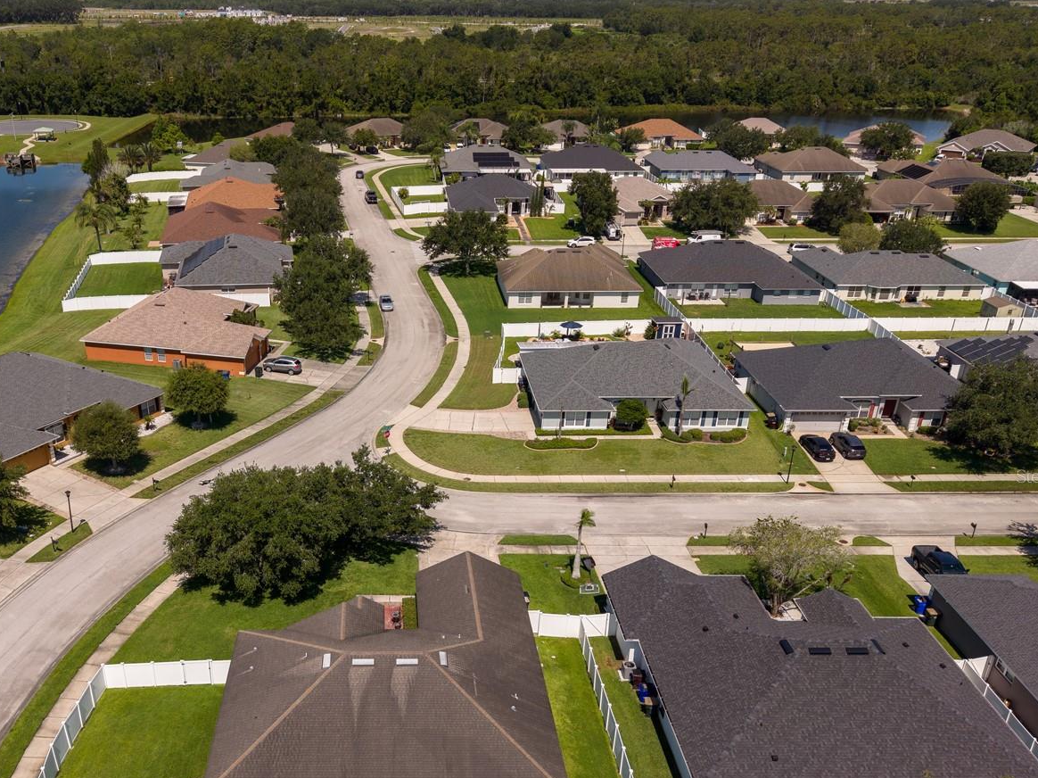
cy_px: 476
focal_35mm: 33
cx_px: 387
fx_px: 989
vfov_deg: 42.7
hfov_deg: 54.7
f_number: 1.8
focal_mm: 8.67
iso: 100
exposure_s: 1/160
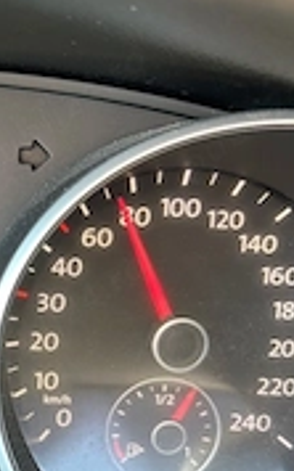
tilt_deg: -29.9
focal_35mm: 62
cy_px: 352
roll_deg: +2.0
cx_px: -93
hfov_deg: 19.3
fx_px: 796
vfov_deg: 32.4
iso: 125
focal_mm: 5.7
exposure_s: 1/68
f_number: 1.5
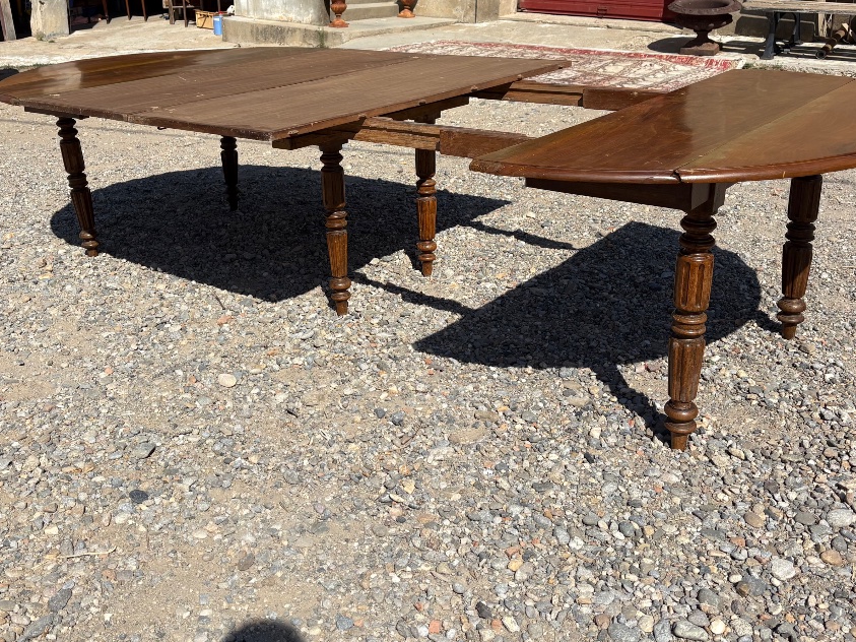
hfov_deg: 50.0
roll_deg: -0.2
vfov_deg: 38.4
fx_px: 915
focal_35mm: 37
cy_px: 240
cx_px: 366
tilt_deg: -18.5
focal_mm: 5.96
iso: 50
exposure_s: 1/5348
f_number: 1.6
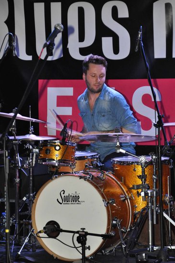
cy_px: 132
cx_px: 88
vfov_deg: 14.0
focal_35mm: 147
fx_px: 1075
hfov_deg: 9.3
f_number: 5.6
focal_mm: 98
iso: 1600
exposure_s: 1/80
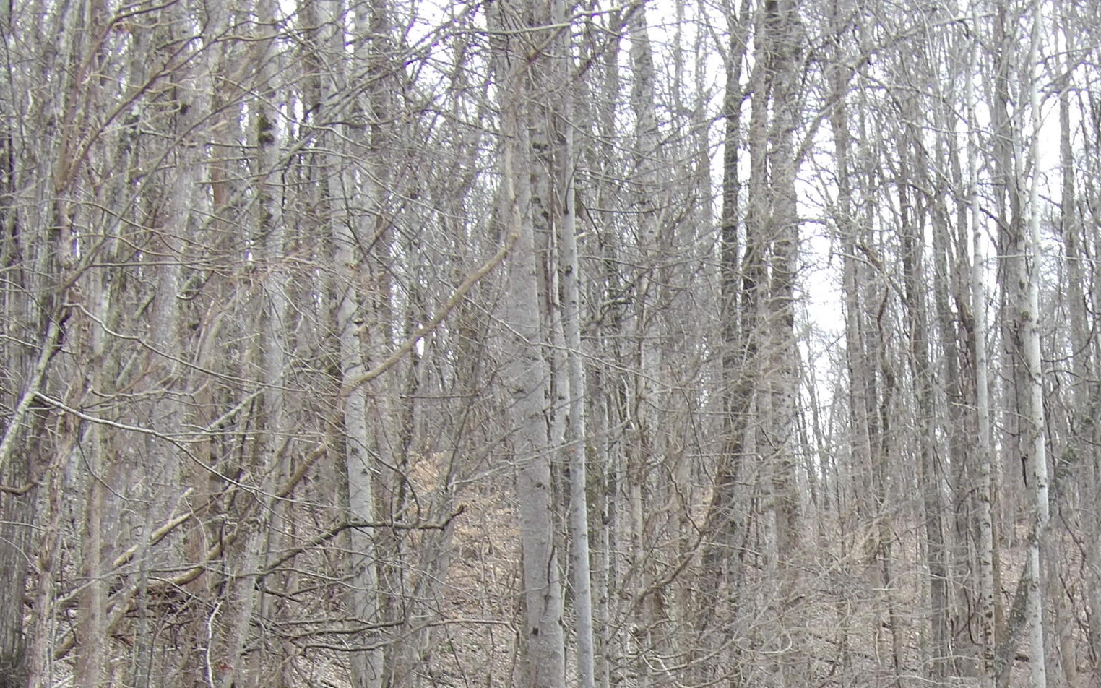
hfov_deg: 21.3
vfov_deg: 13.3
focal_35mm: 96
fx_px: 2880
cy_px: 764
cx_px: 907
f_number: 3.8
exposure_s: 1/33
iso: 110
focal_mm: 8.2
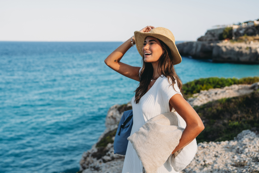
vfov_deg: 30.5
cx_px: 130
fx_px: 317
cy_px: 86
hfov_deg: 44.5
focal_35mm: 44
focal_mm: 44
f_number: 2.8
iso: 100
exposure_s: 1/800
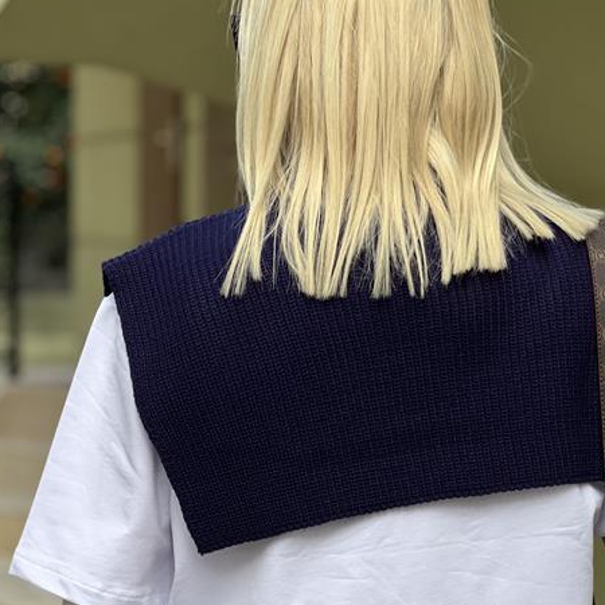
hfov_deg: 14.4
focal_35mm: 121
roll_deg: -1.7
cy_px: 398
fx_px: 2393
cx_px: 378
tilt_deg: -2.3
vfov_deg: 14.4
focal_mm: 9
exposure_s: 1/121
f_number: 2.8
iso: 80
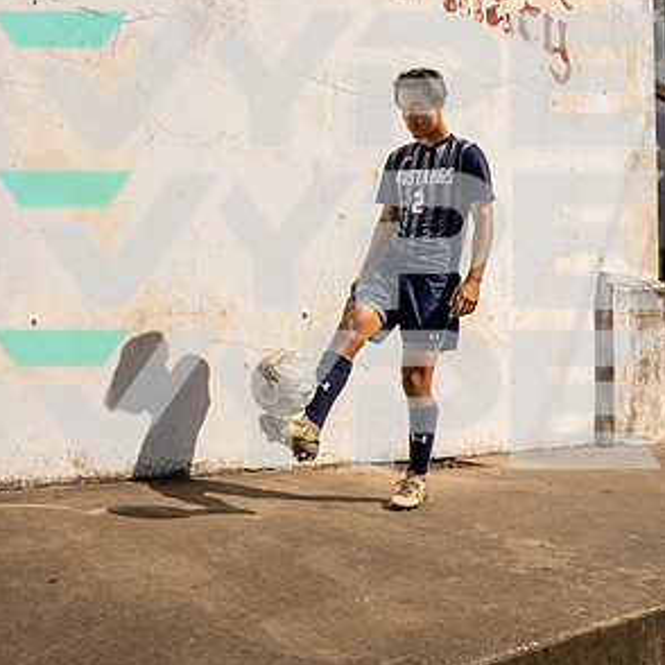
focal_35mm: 39
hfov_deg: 42.8
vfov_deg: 42.5
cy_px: 242
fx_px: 848
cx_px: 330
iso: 125
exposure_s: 1/250
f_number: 11
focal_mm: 30
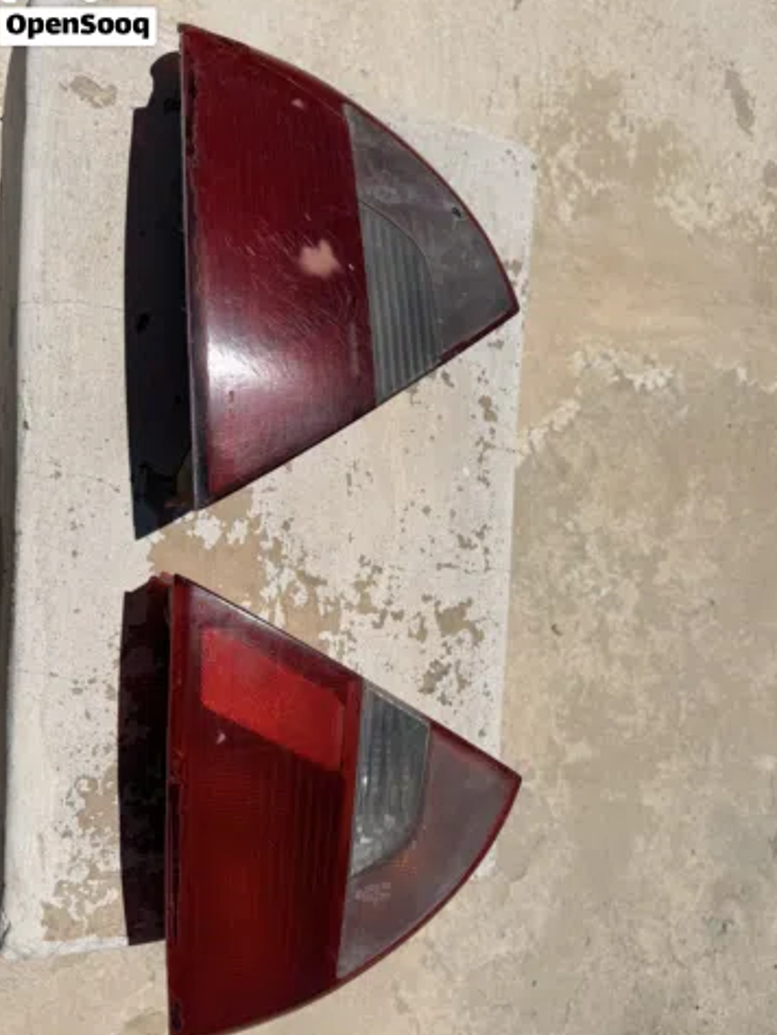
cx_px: 426
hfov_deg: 51.3
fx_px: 807
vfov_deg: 65.3
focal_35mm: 27
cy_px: 540
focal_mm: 6.76
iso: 64
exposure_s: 1/17544
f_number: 1.78
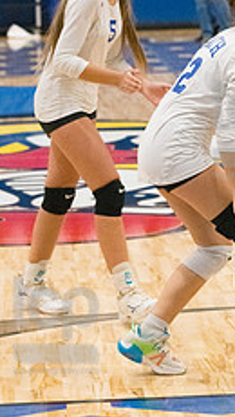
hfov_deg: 5.7
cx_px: 255
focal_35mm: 214
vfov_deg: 10.1
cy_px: 130
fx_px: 2370
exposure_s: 1/1600
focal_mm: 105
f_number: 4.5
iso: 10000
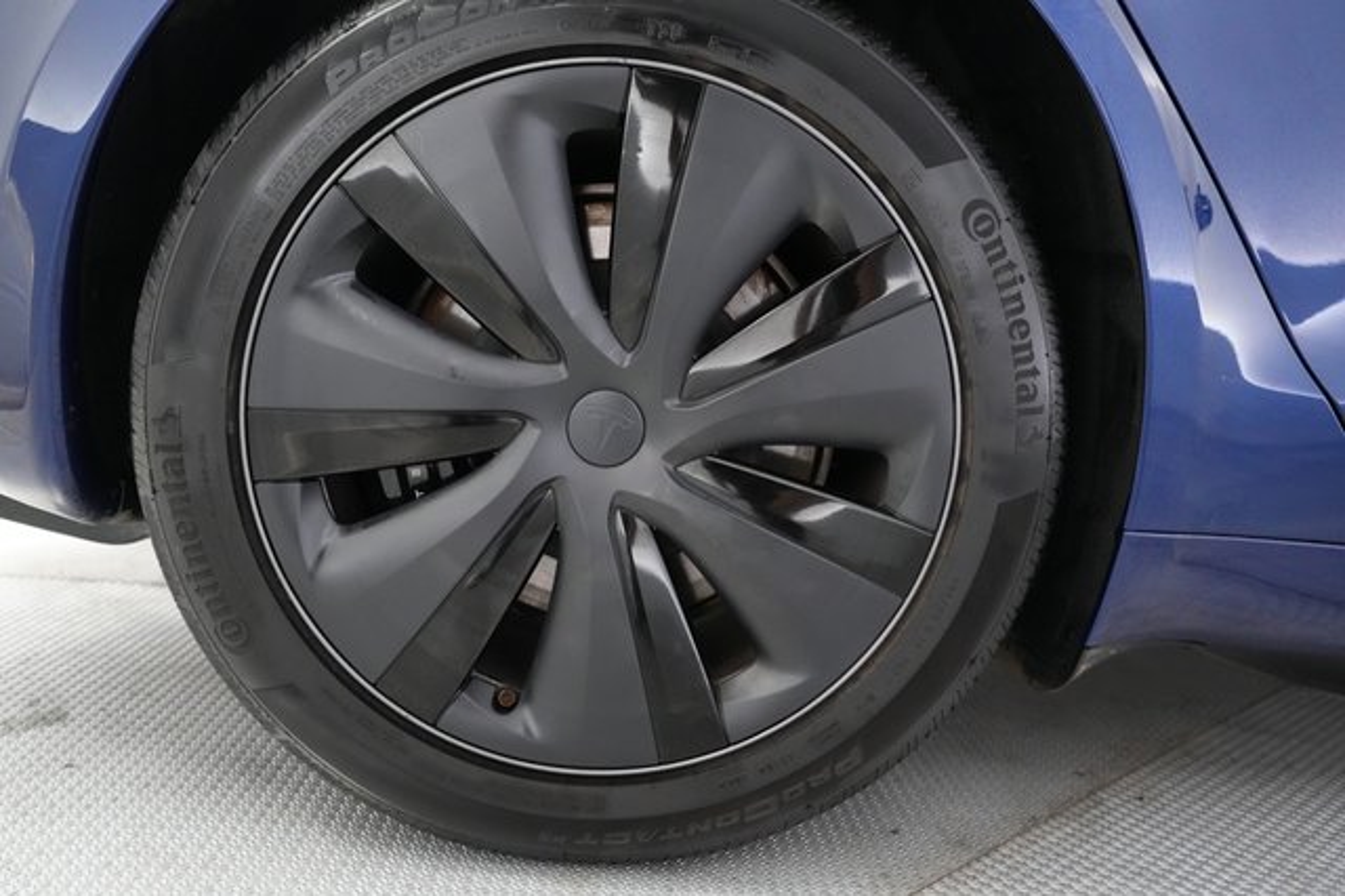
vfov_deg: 51.2
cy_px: 448
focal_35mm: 25
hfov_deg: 71.5
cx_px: 672
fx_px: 934
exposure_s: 1/160
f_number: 2.8
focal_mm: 25
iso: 8000
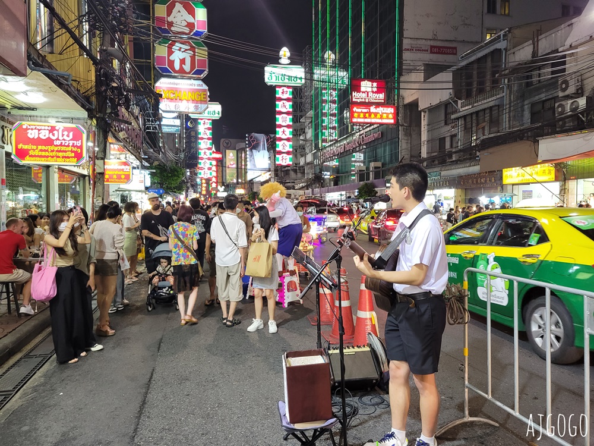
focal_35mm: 26
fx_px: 446
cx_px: 297
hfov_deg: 67.3
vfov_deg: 53.1
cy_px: 223
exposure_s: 1/50
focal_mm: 5.4
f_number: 1.8
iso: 400
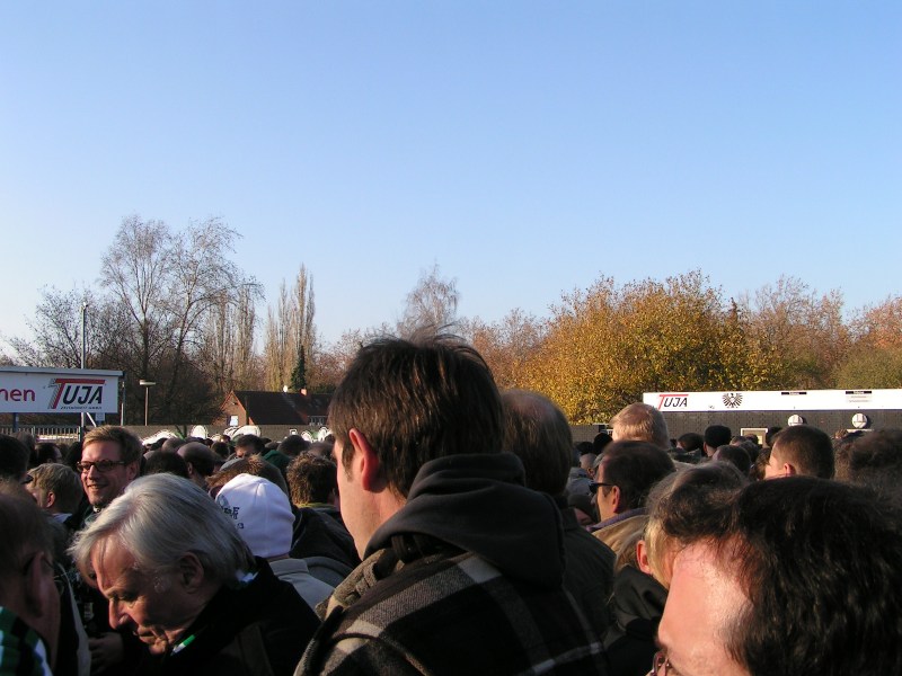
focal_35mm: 38
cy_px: 338
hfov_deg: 49.0
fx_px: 990
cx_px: 451
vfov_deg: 37.7
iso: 50
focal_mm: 5.8
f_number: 5.6
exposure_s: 1/200
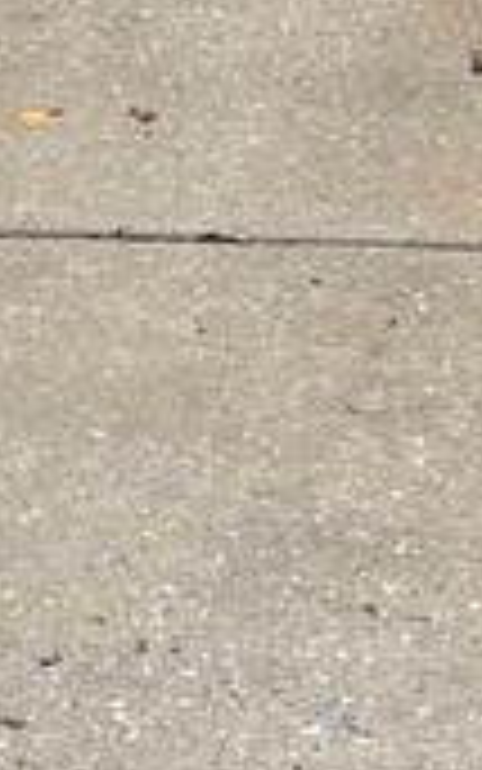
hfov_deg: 7.4
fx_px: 3654
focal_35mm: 174
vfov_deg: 11.1
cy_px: -702
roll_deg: +2.7
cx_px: -239
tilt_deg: -3.9
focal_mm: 4.2
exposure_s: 1/739
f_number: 1.6
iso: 32
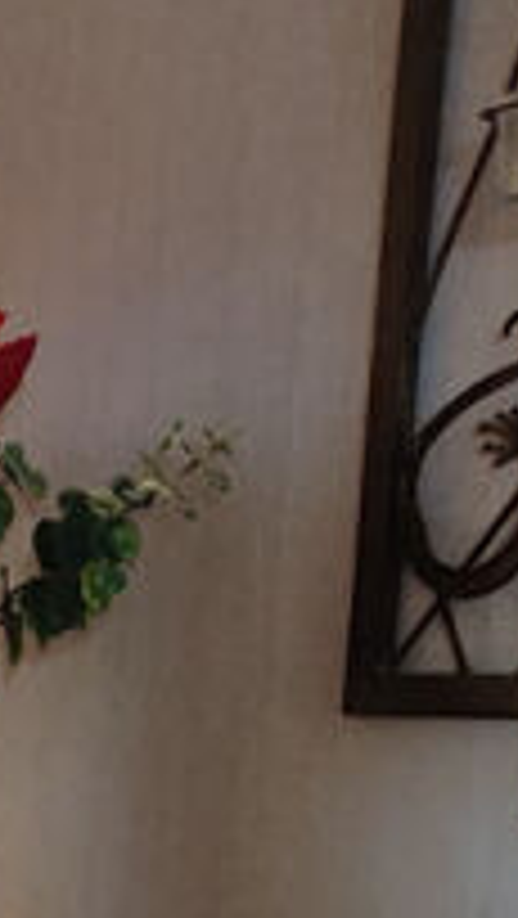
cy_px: 1274
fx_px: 3389
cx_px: -1347
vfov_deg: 14.6
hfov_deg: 7.1
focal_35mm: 139
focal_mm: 4.74
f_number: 1.79
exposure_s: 1/33
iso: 1210
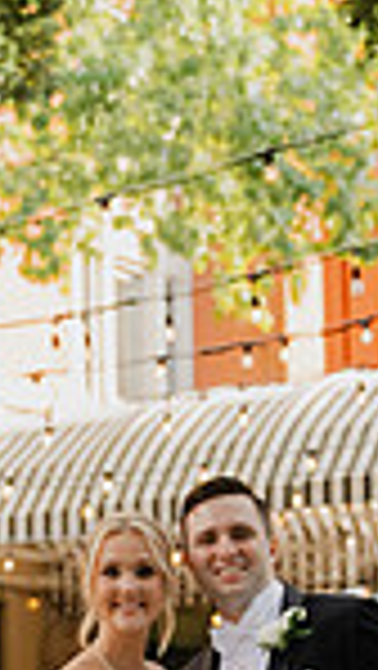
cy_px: 818
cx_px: 99
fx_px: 2935
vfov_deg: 12.7
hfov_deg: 7.4
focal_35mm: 165
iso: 2500
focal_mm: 52
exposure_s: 1/4000
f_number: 2.8
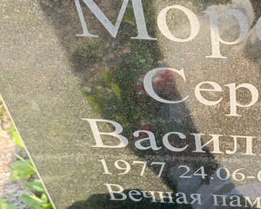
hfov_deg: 30.2
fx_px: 448
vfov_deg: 26.2
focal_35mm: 58
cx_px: 263
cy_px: 108
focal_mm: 4.76
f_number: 1.69
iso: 110
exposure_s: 1/111
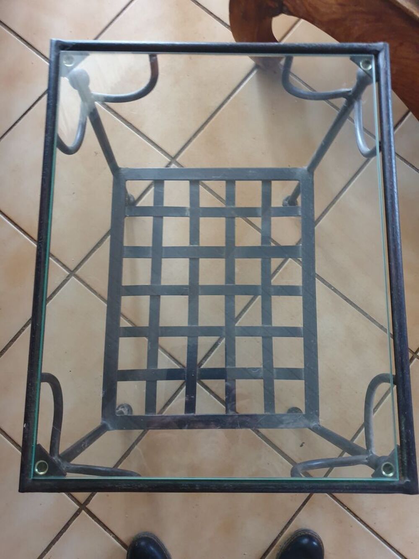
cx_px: 210
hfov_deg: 53.1
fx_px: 420
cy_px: 280
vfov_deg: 67.3
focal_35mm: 26
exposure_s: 1/14
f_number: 1.5
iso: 250
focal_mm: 4.3
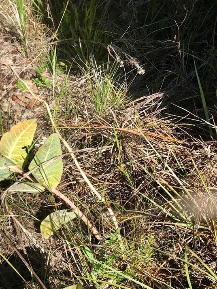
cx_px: 51
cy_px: 195
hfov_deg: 30.3
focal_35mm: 47
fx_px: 393
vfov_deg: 39.9
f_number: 1.8
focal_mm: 3.99
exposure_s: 1/1350
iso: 20
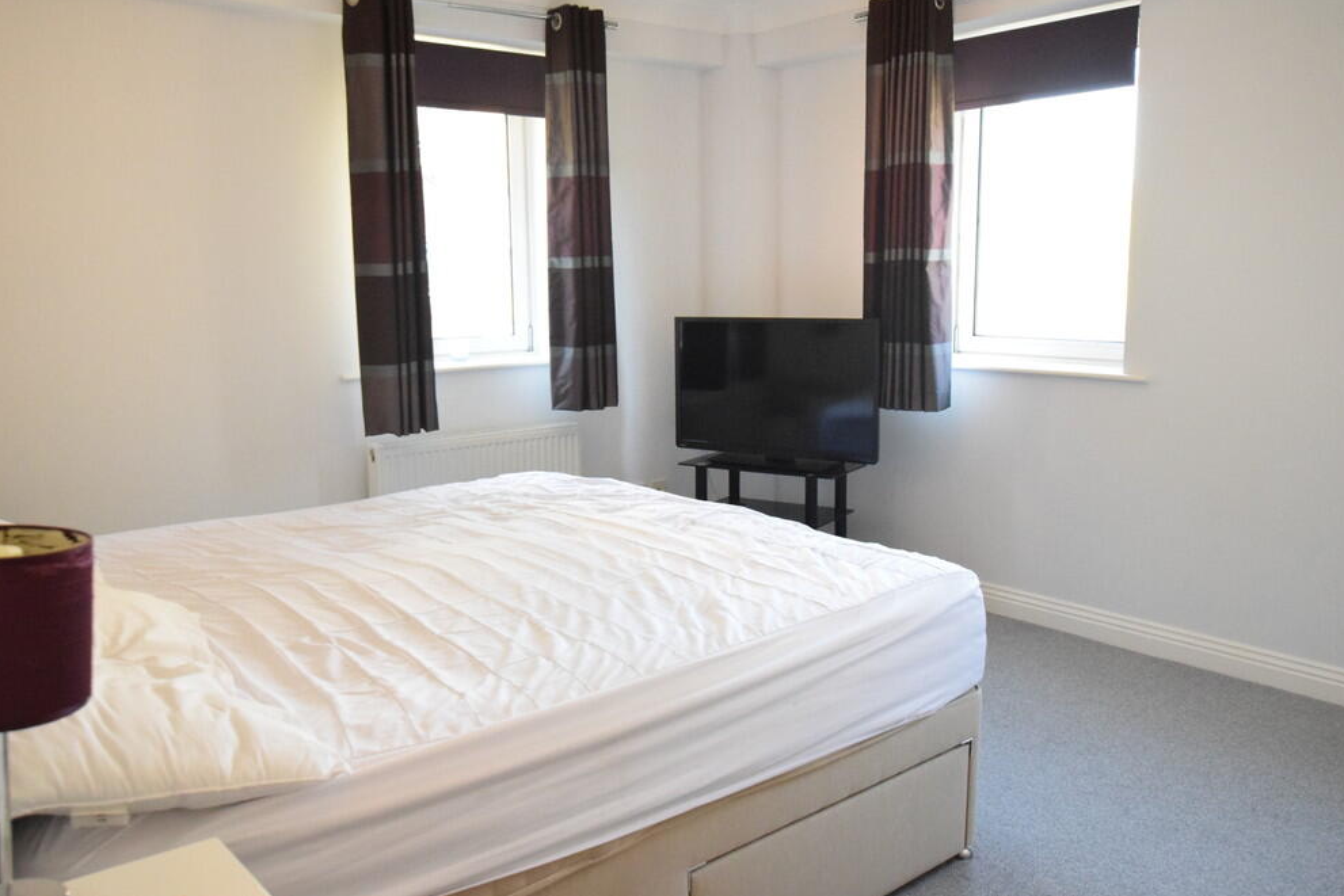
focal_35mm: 31
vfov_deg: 42.3
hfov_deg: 60.3
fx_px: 1157
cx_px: 665
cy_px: 436
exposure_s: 1/200
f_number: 7.1
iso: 6400
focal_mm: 20
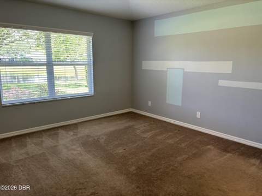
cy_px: 98
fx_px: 197
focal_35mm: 26
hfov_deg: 67.4
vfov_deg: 53.0
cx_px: 131
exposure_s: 1/120
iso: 125
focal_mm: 5.96
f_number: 1.6
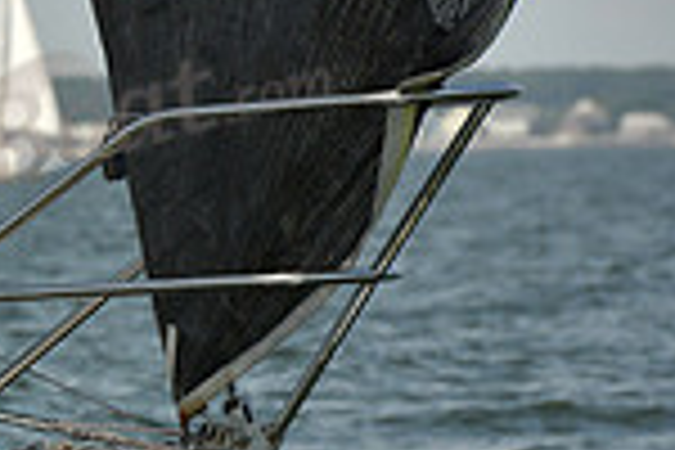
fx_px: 14455
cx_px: -531
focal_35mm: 771
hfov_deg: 2.7
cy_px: 443
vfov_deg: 1.8
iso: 320
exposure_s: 1/1600
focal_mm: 200
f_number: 9
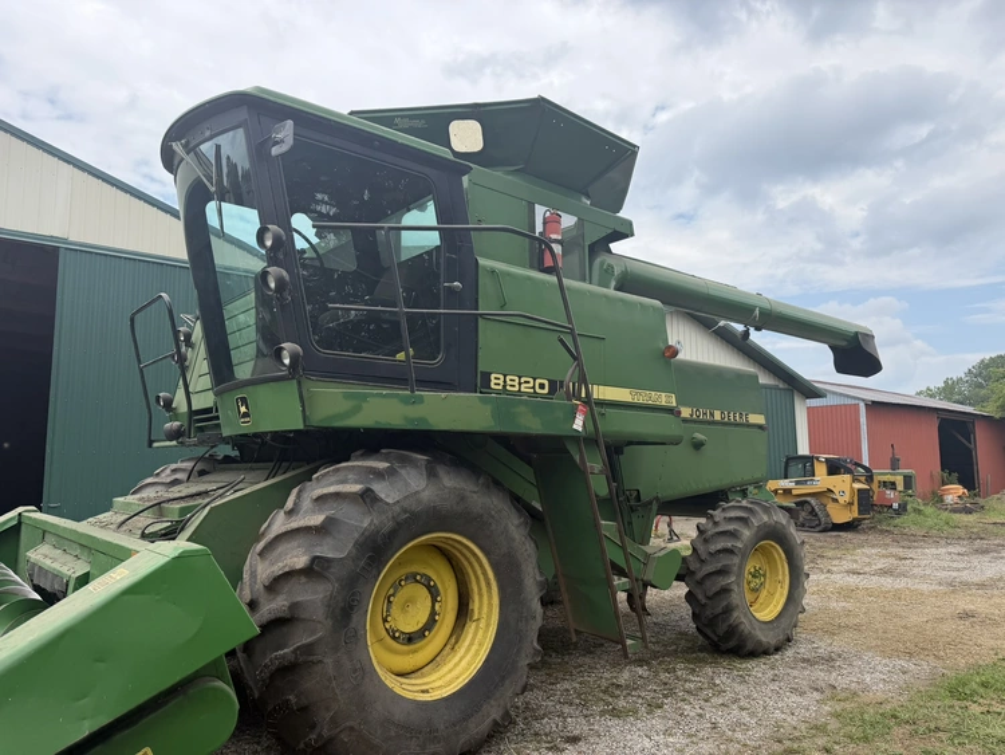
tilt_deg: +10.6
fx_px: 697
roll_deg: +3.0
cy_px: 378
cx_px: 502
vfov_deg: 56.8
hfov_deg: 71.6
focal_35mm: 24
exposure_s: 1/2801
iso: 80
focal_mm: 6.76
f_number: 1.78
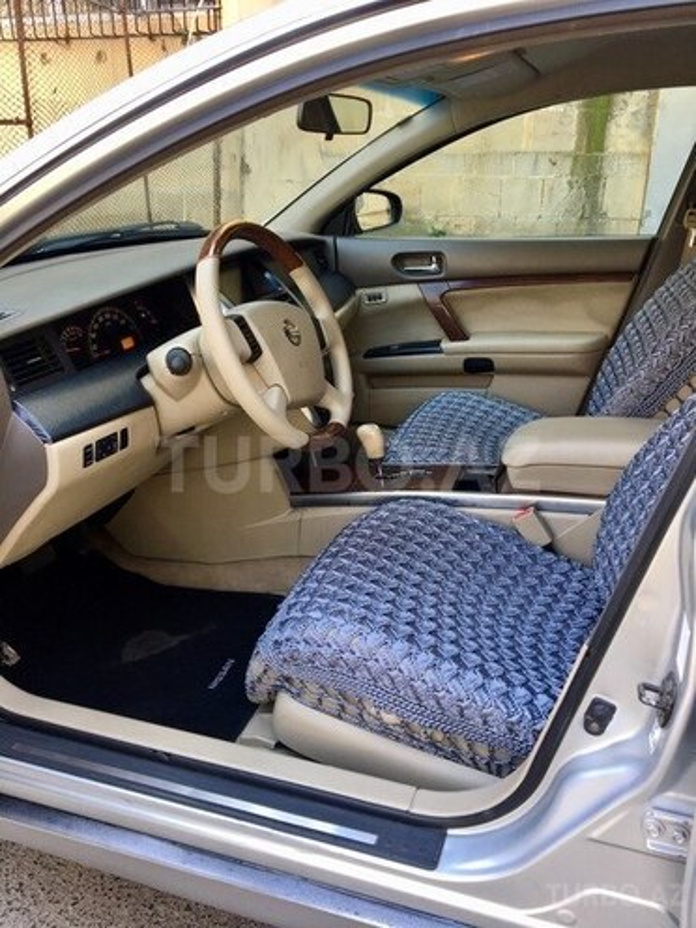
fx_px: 777
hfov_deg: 48.2
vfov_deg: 61.7
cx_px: 348
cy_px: 464
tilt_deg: -22.7
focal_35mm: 29
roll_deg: -0.8
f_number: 2.2
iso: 25
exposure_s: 1/50
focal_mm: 4.15
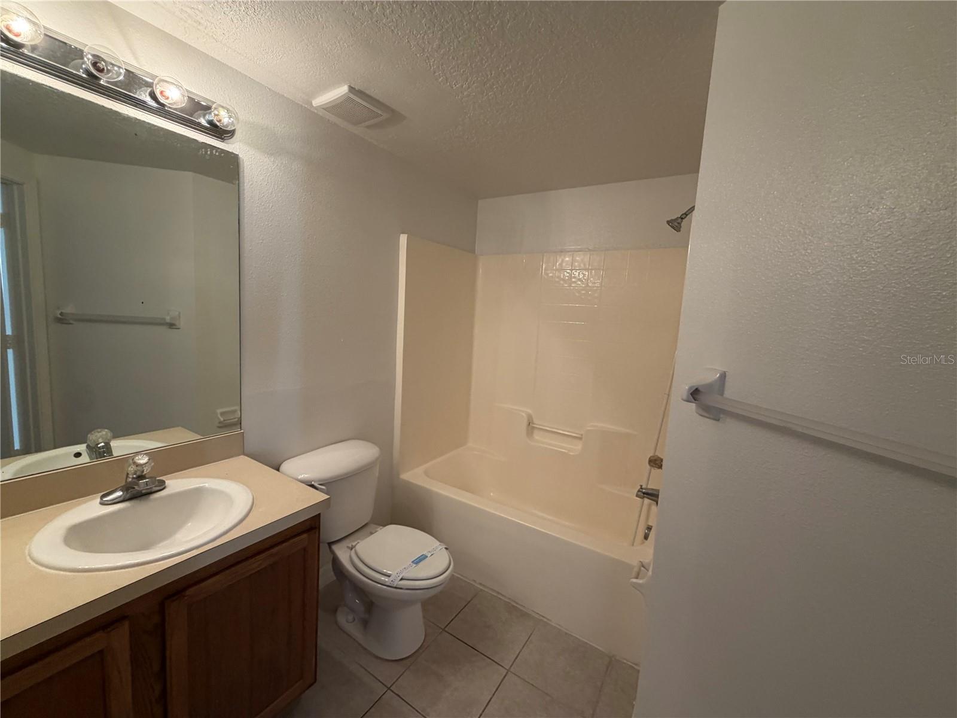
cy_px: 359
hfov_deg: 102.1
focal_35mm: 14
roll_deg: -3.1
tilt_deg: -4.9
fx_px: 387
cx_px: 478
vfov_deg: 85.7
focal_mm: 2.22
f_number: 2.2
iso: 250
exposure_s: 1/60
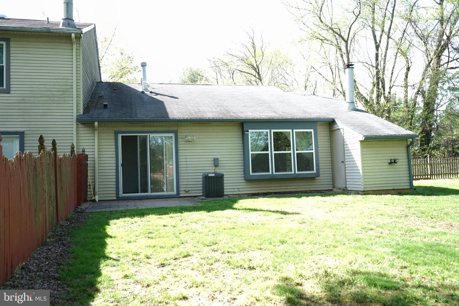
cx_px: 230
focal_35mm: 31
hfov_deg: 60.3
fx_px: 395
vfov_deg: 42.3
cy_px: 153
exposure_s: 1/50
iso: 50
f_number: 4.5
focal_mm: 31
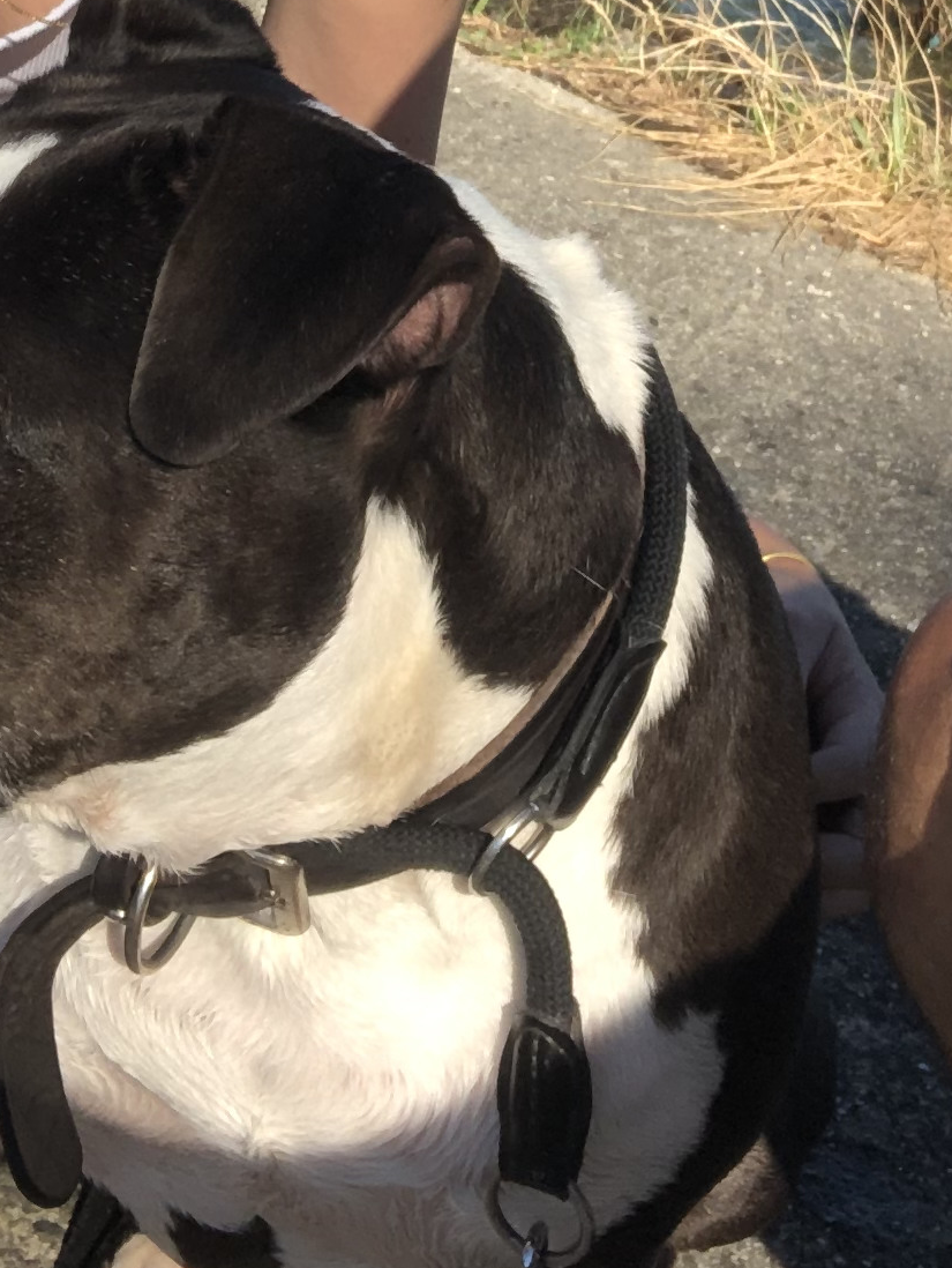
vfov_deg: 20.7
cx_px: 631
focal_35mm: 90
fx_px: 3296
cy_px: -119
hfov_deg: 16.4
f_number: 2.2
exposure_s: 1/626
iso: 20
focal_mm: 2.87
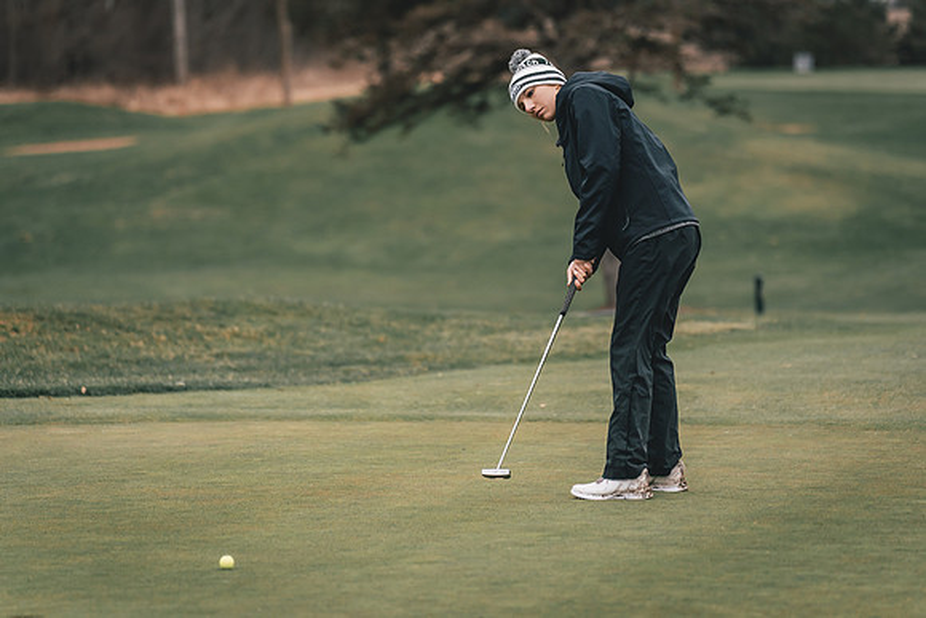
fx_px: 4898
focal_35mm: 190
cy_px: 240
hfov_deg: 10.8
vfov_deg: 7.2
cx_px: 470
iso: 640
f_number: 2.8
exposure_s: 1/4000
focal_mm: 150
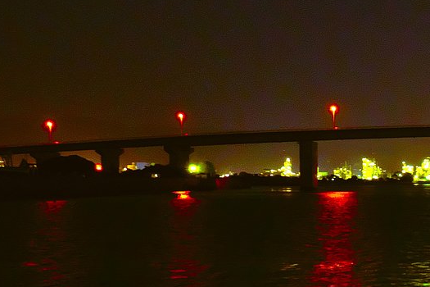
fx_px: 932
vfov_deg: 17.4
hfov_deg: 20.3
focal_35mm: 78
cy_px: 211
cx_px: 725
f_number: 8
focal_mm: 20
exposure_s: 1/2.5
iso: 6400
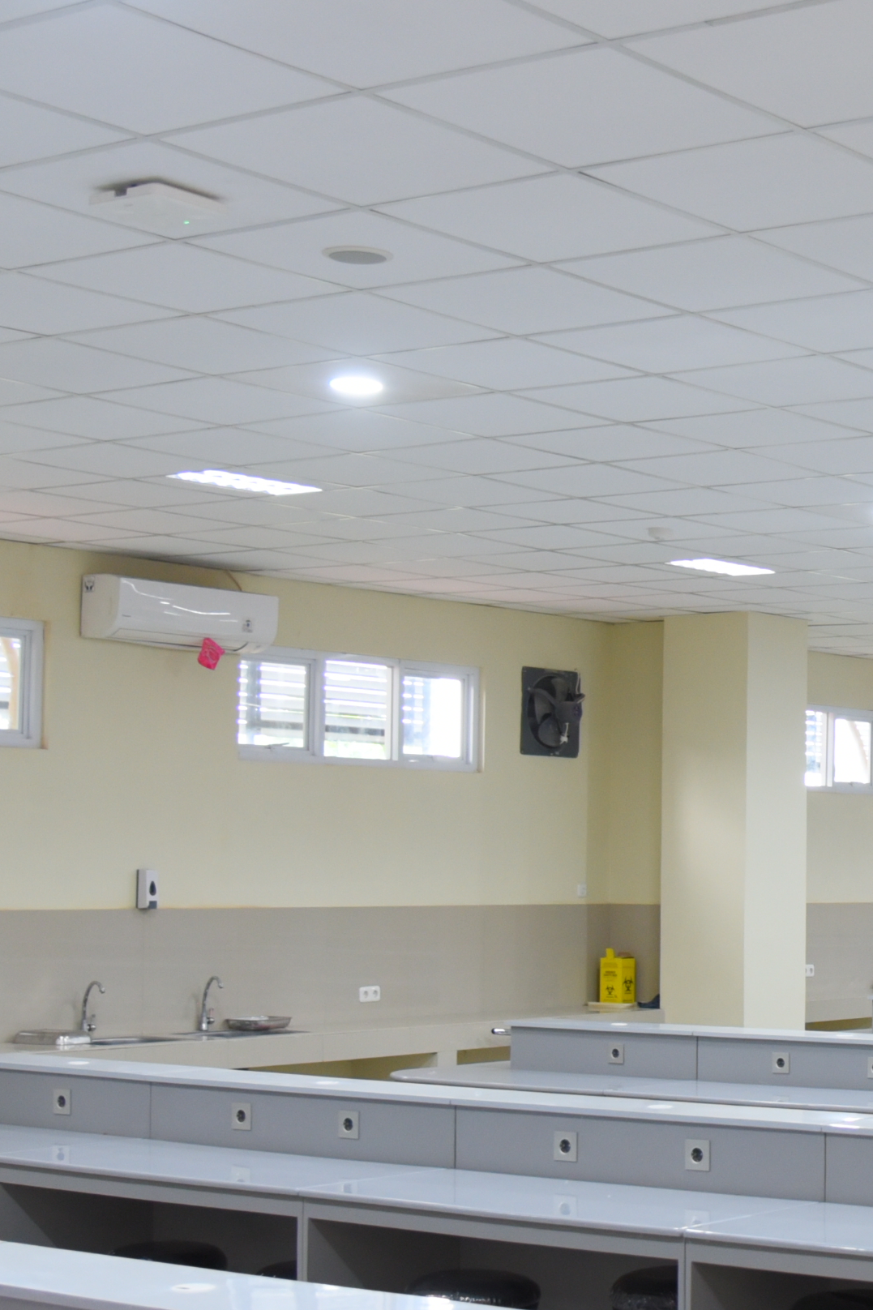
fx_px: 2437
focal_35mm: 67
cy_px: 734
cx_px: 1118
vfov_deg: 30.1
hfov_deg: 18.9
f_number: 4
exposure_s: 1/80
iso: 1000
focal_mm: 24
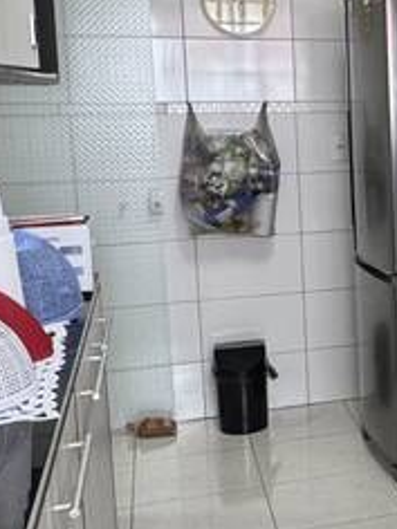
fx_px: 979
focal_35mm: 64
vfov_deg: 30.2
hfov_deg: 19.9
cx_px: 594
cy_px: 220
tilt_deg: -8.1
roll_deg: +0.6
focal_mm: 2.22
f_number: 2.2
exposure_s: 1/60
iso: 400
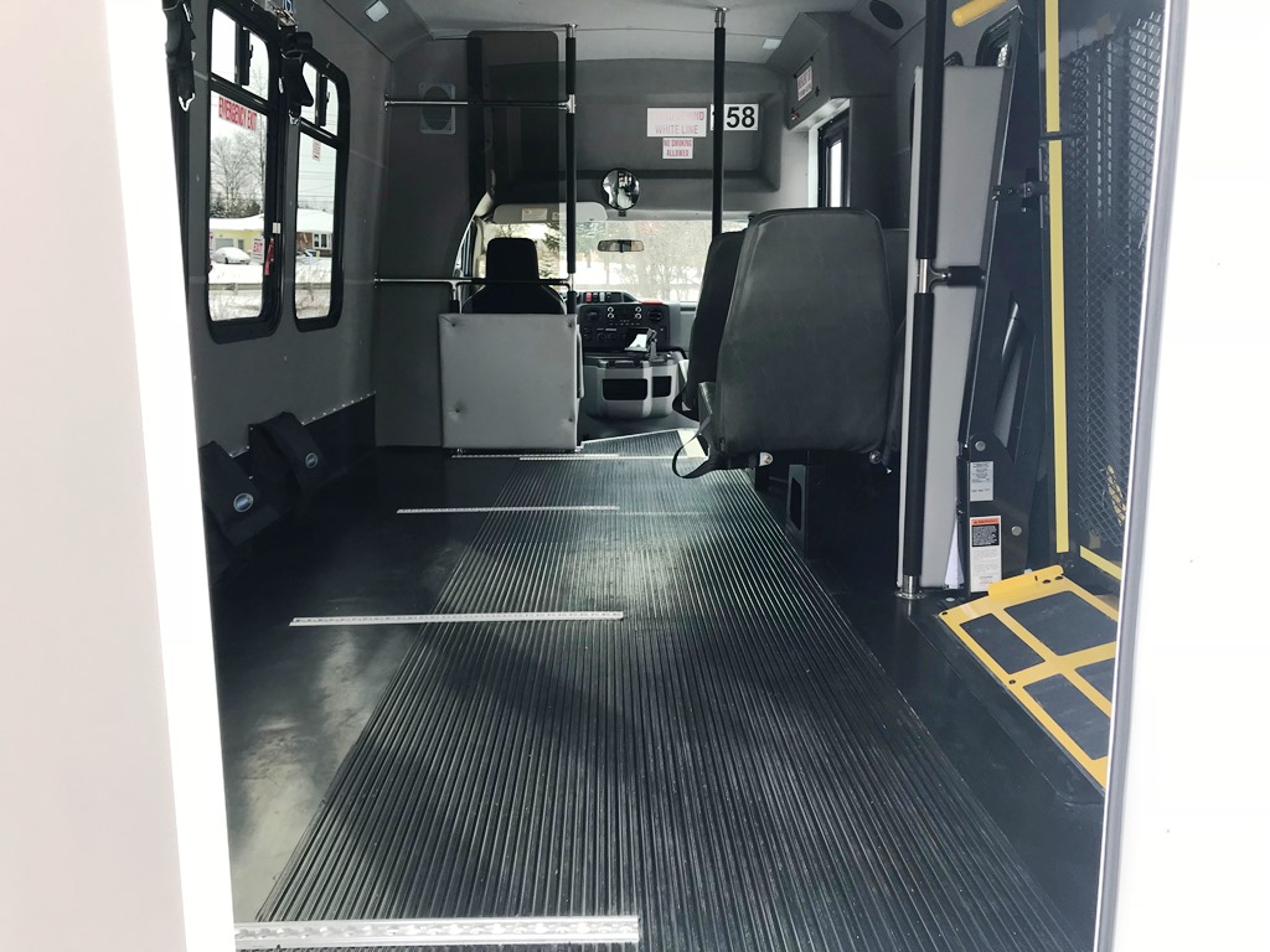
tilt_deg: -9.9
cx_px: 635
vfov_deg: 49.7
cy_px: 476
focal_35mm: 28
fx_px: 1027
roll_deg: -1.9
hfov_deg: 63.4
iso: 20
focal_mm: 3.99
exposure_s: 1/145
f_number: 1.8
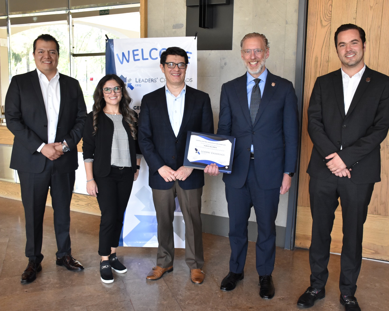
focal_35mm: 38
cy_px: 158
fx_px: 437
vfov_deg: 39.2
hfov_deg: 47.9
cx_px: 194
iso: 1600
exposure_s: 1/200
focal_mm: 22
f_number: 3.5
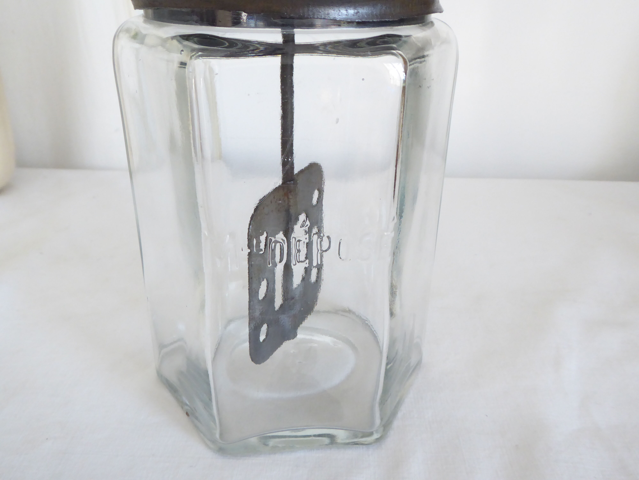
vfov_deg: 44.2
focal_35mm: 32
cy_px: 240
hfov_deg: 56.8
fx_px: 591
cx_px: 320
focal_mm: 5.4
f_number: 3.5
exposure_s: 1/40
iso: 400
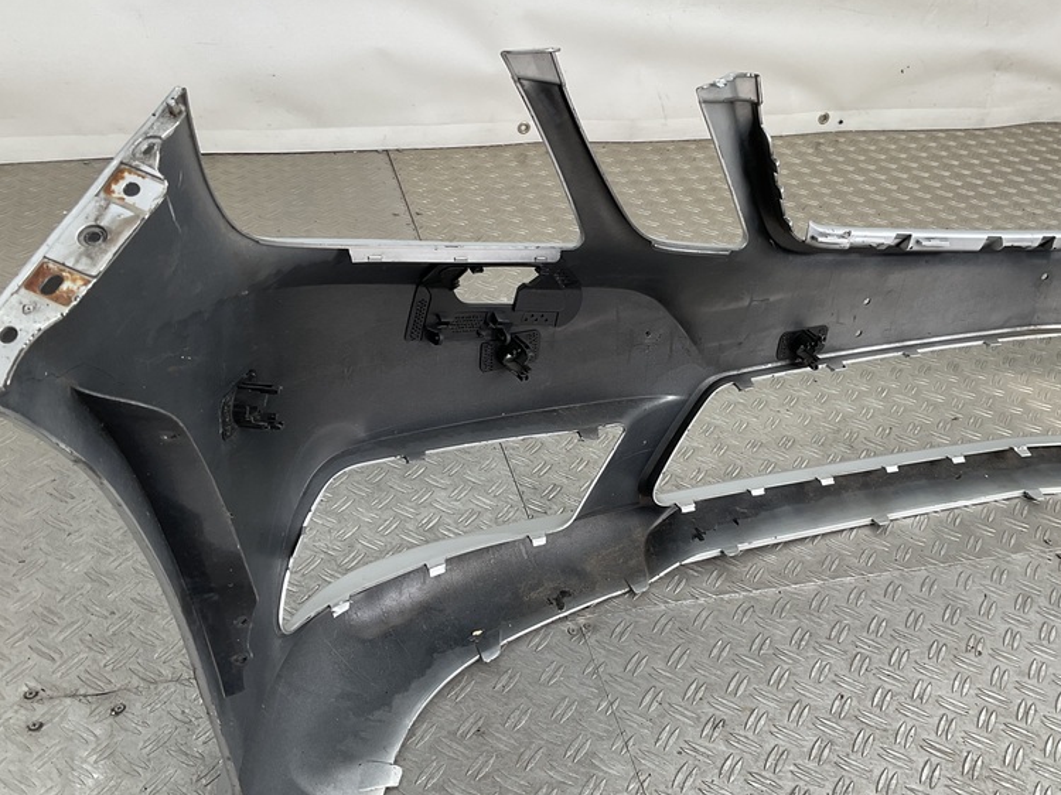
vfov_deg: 36.8
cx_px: 611
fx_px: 1195
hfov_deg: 47.7
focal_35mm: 39
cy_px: 403
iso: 16
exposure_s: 1/120
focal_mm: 3
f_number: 1.8
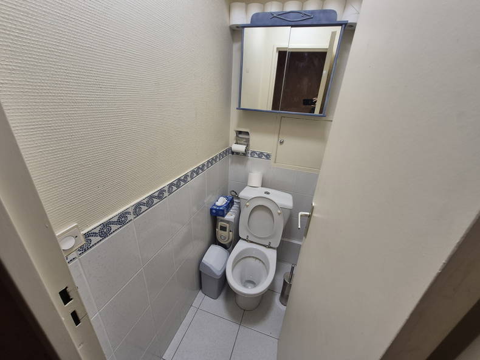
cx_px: 240
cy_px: 180
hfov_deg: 106.2
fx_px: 180
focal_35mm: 13
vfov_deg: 89.9
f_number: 2.2
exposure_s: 1/50
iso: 64
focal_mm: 1.74
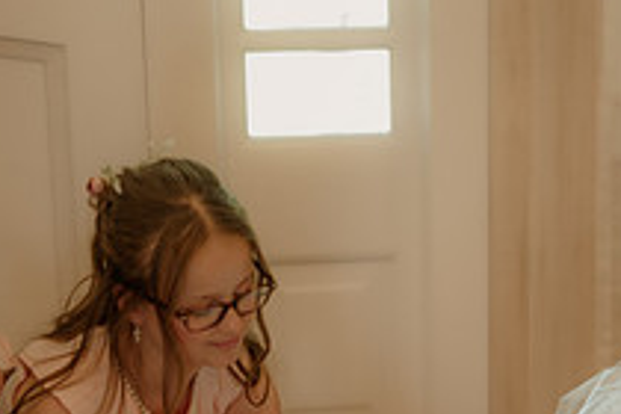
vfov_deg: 9.7
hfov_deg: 14.4
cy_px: 441
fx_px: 2415
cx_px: 645
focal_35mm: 140
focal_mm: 50
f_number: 1.4
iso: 500
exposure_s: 1/125
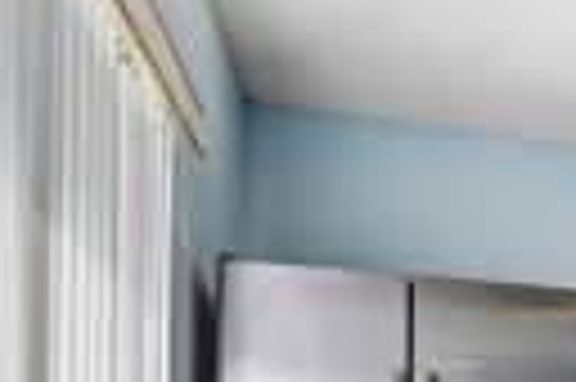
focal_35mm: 64
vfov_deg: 19.1
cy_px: 535
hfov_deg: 22.0
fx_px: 1023
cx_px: 990
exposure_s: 1/30
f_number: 9
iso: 125
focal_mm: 17
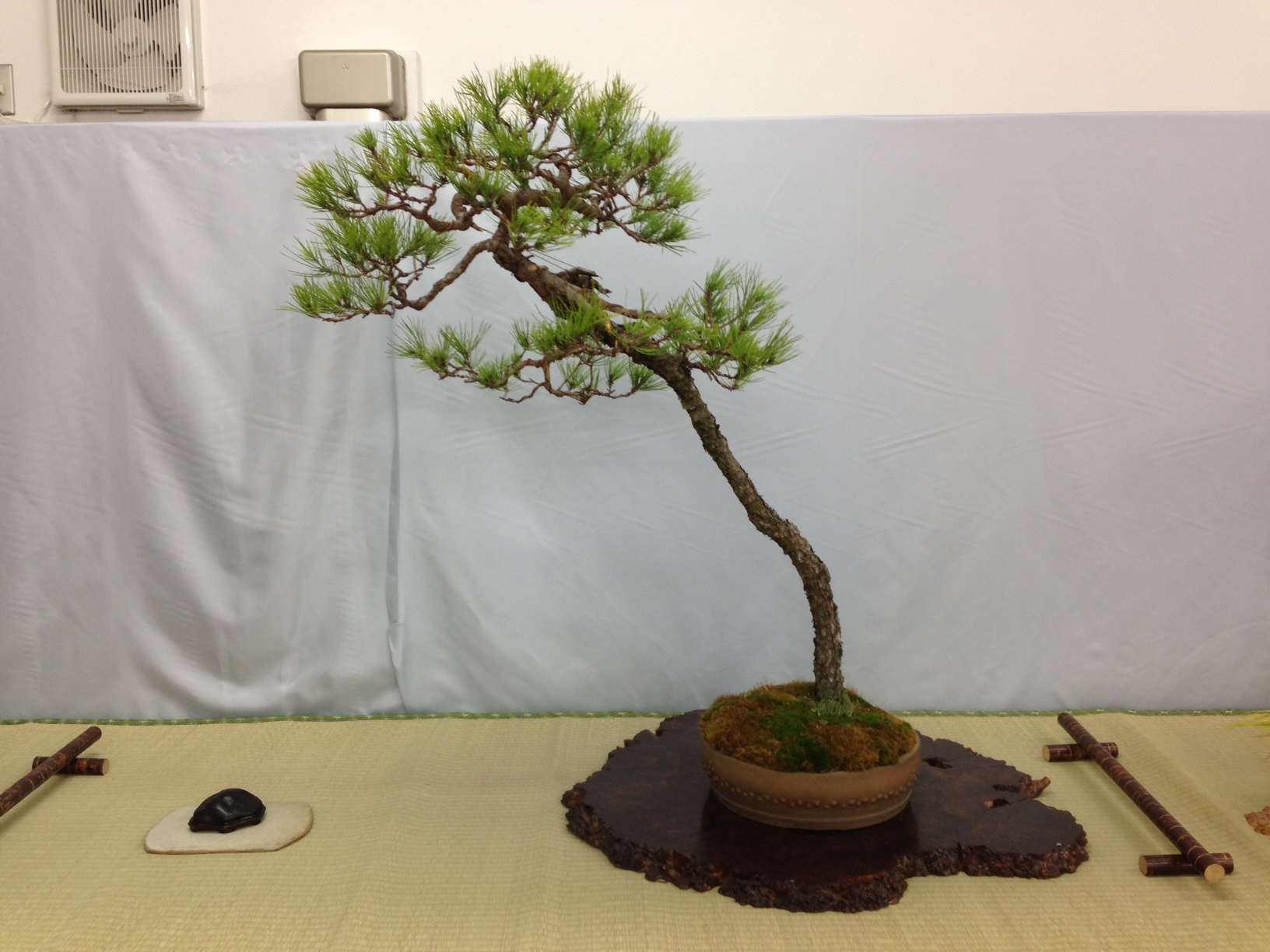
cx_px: 635
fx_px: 1211
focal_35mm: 33
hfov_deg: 55.4
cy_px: 476
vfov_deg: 42.9
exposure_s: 1/24
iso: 50
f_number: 2.4
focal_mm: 4.13
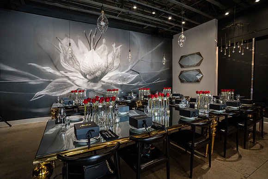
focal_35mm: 17
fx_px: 127
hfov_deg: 93.3
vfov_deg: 70.5
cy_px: 90
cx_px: 134
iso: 3200
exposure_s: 1/15
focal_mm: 17
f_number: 2.8
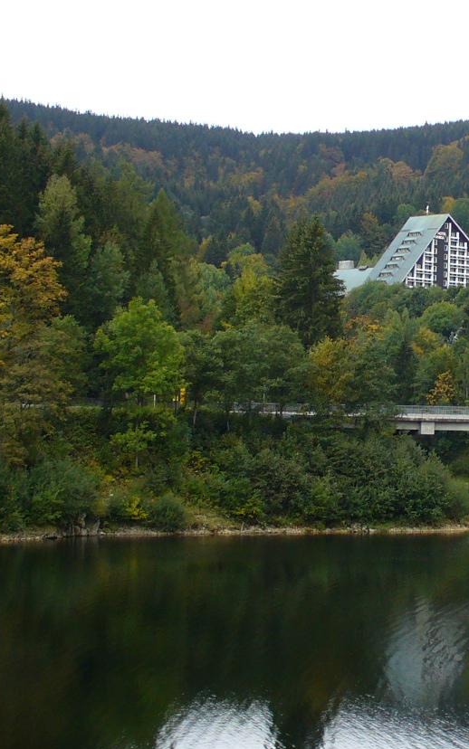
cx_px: 558
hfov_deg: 14.7
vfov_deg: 24.1
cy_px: 391
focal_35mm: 86
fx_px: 1758
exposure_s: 1/320
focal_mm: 6.1
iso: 80
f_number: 2.8
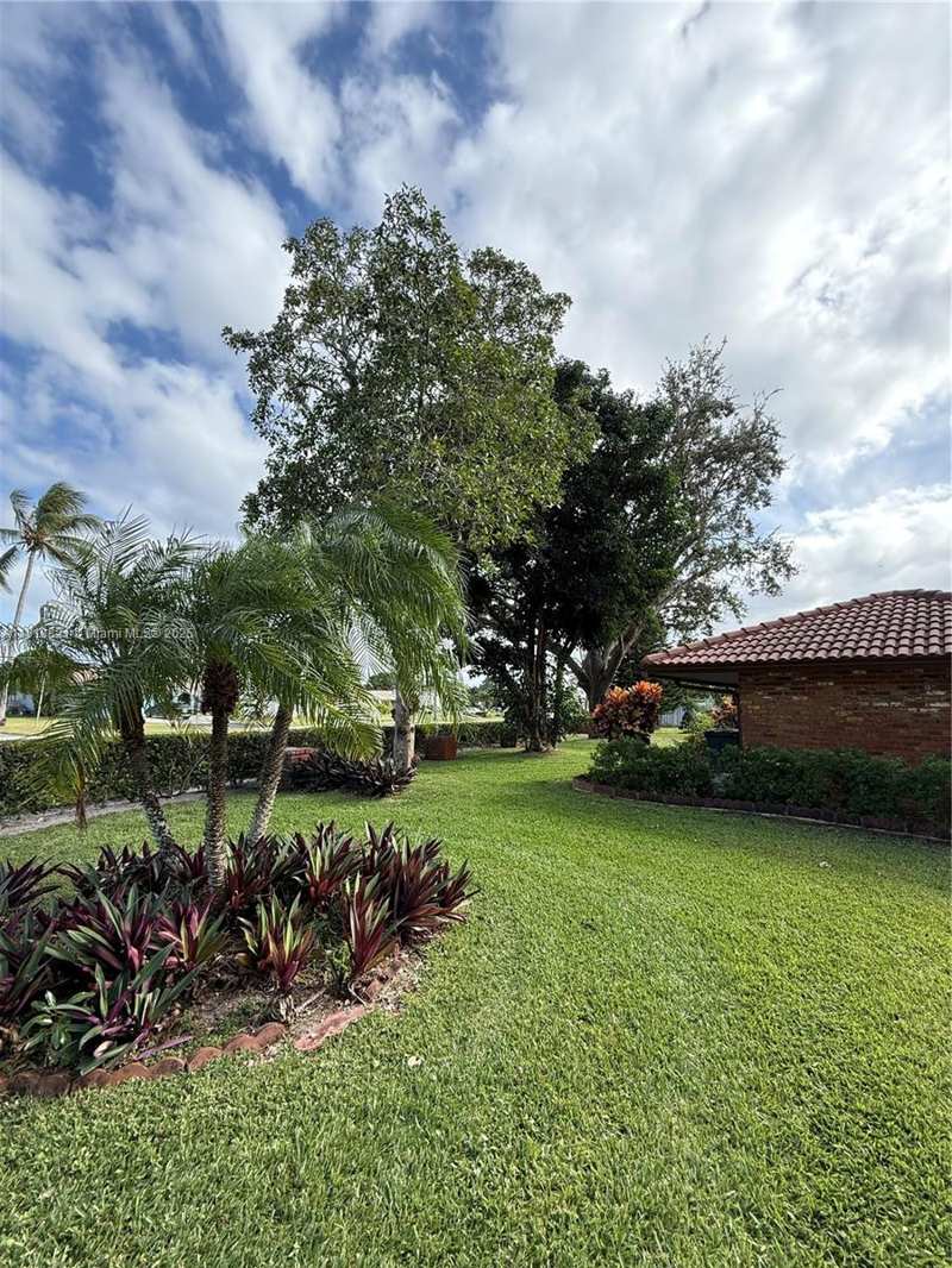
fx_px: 513
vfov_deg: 102.1
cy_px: 634
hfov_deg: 85.7
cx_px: 476
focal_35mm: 14
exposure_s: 1/468
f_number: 2.2
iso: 64
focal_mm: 2.22
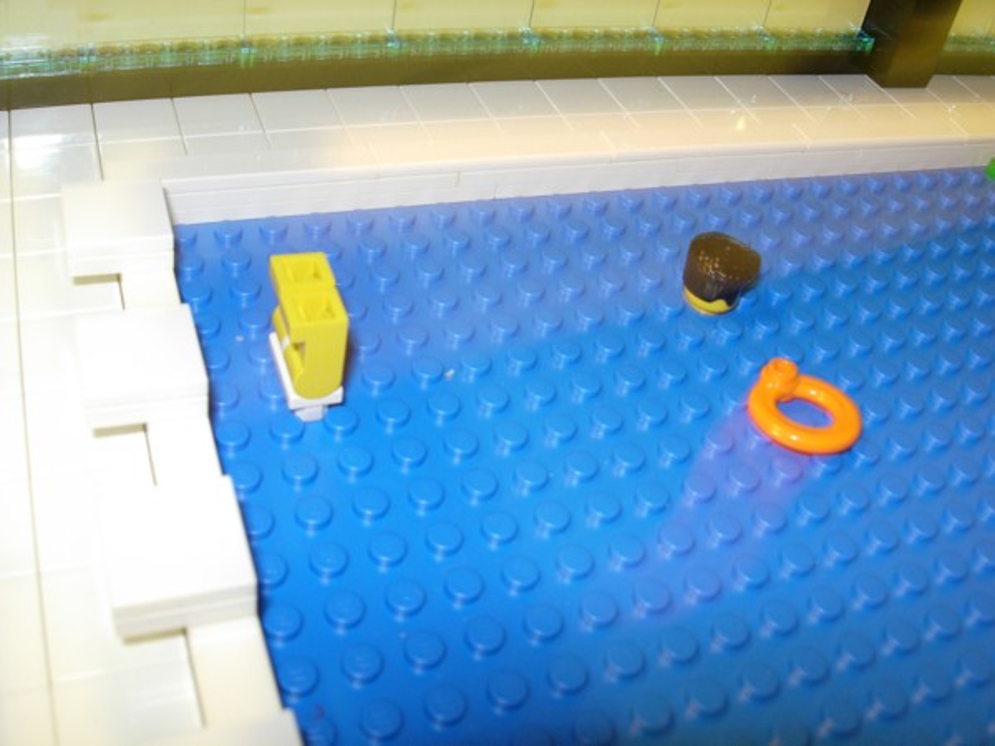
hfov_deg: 49.0
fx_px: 1092
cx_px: 498
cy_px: 373
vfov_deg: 37.7
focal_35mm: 38
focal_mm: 7.8
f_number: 4.8
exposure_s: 1
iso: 79
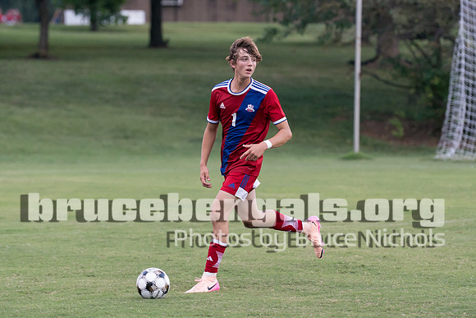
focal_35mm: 278
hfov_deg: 7.4
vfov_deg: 4.9
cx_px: 275
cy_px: 147
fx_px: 3679
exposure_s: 1/1250
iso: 1600
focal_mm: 153
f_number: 3.2
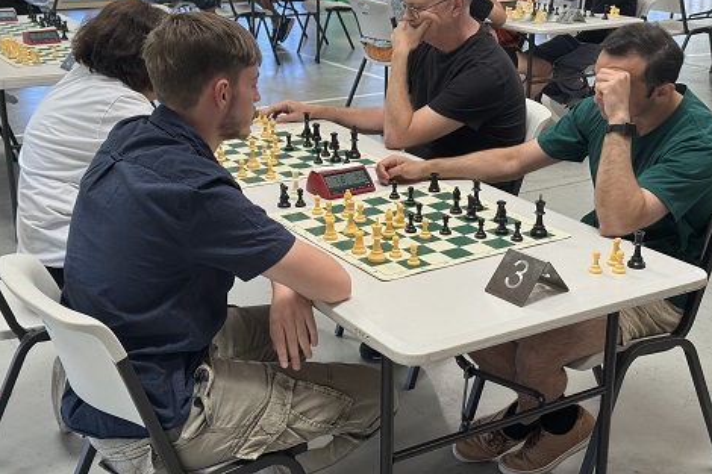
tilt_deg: -19.1
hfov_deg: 38.9
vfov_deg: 26.4
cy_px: 204
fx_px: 1008
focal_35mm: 51
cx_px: 359
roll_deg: -0.7
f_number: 1.78
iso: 64
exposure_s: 1/100
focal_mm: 6.76
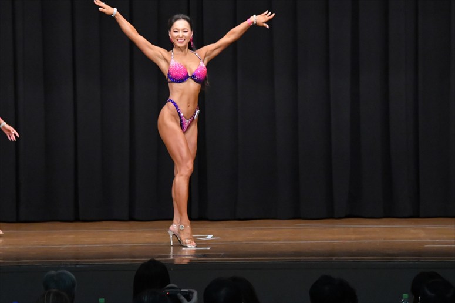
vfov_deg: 6.8
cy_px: 152
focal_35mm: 202
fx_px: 2552
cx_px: 228
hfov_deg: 10.2
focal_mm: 135
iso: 8000
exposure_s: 1/400
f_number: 5.6
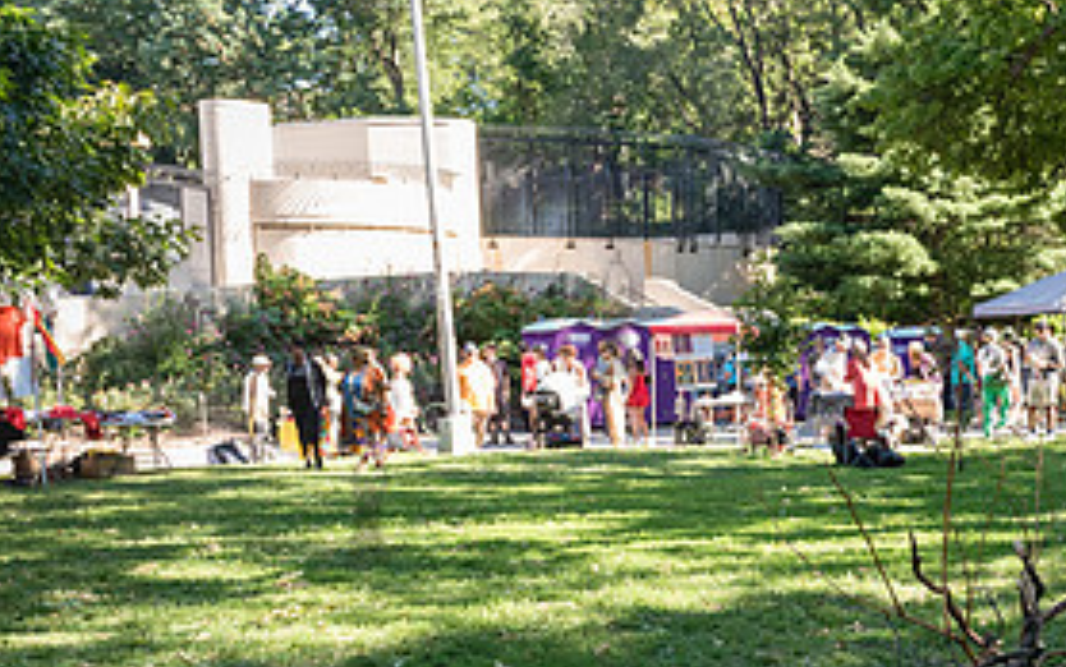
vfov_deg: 23.3
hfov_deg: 33.2
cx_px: 1108
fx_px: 1599
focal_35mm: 55
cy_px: 500
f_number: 4
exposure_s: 1/500
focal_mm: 24
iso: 1250
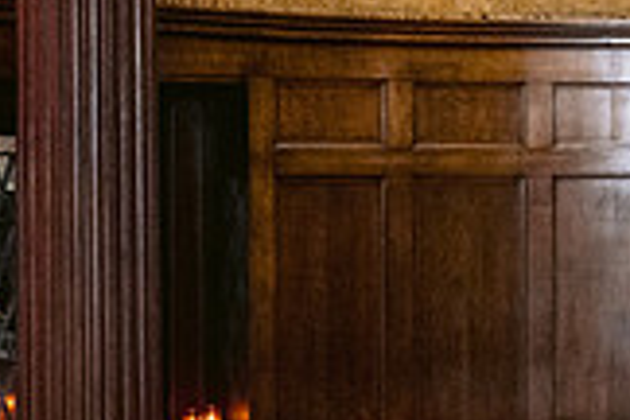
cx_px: 669
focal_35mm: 101
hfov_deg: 19.5
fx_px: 1767
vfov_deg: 13.5
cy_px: 262
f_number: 2.8
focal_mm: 28
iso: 1600
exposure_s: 1/50
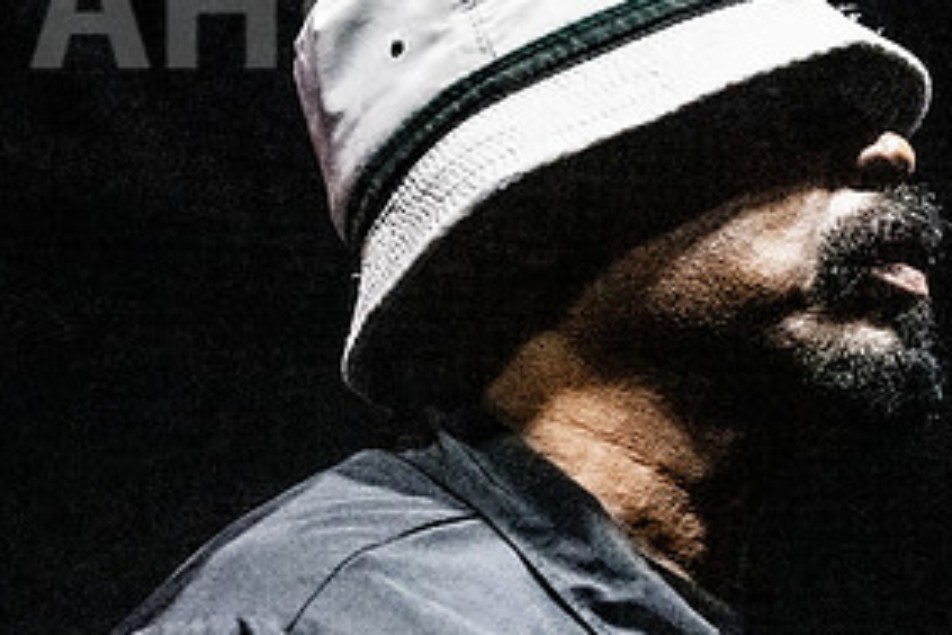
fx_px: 9995
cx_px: 854
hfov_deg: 5.4
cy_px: 307
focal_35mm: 378
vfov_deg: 3.6
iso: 6400
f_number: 4
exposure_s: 1/400
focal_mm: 160
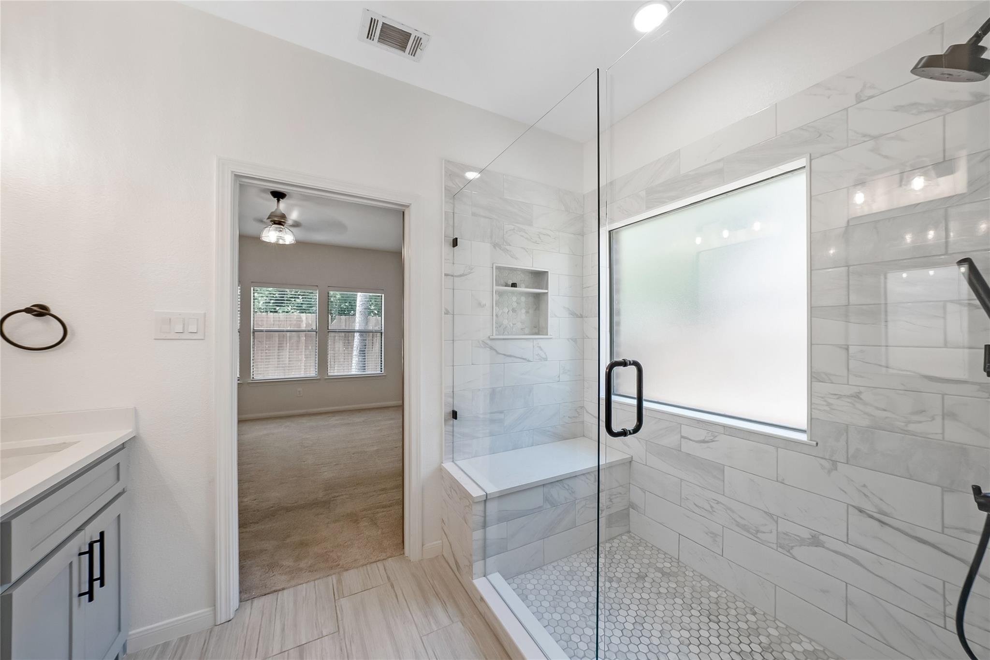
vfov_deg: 90.0
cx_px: 495
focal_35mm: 12
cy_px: 330
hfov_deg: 112.6
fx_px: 330
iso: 100
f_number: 10
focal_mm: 12
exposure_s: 1/13
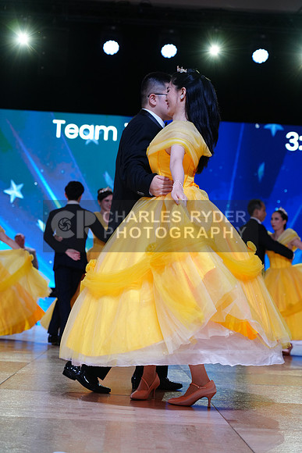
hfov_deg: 17.5
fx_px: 981
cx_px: 151
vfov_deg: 26.0
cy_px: 226
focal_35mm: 78
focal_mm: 78
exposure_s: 1/500
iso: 1250
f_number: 4
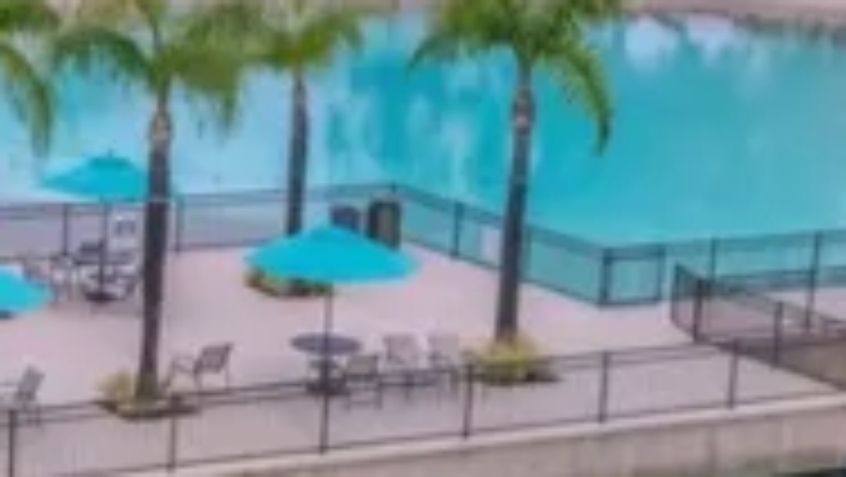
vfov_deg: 11.8
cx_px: -223
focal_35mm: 103
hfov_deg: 19.3
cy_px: 302
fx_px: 2312
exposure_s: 1/8
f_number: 2.8
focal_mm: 8.38
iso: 760
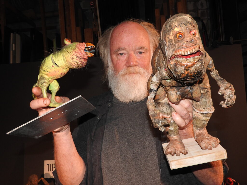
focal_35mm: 30
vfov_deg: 46.8
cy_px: 92
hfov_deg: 60.0
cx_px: 124
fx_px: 214
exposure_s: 1/30
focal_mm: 5.4
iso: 200
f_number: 3.5
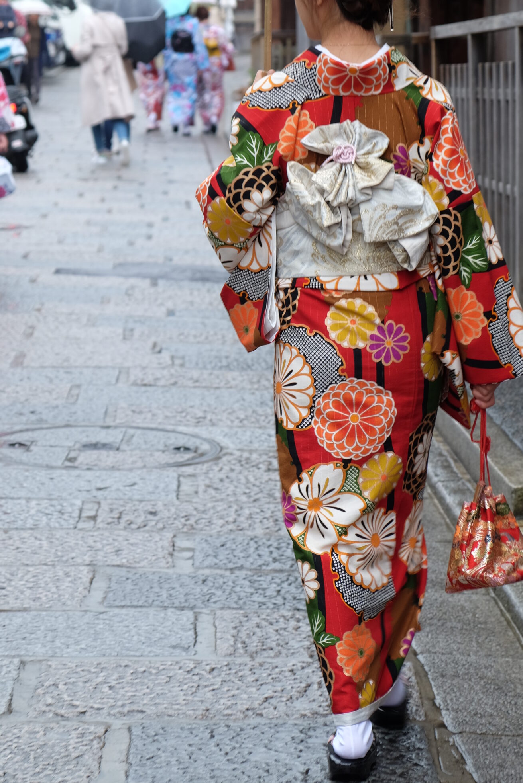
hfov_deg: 12.7
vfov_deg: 18.9
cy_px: 285
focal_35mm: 108
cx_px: 267
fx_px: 2352
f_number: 4
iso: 200
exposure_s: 1/40
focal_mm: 55
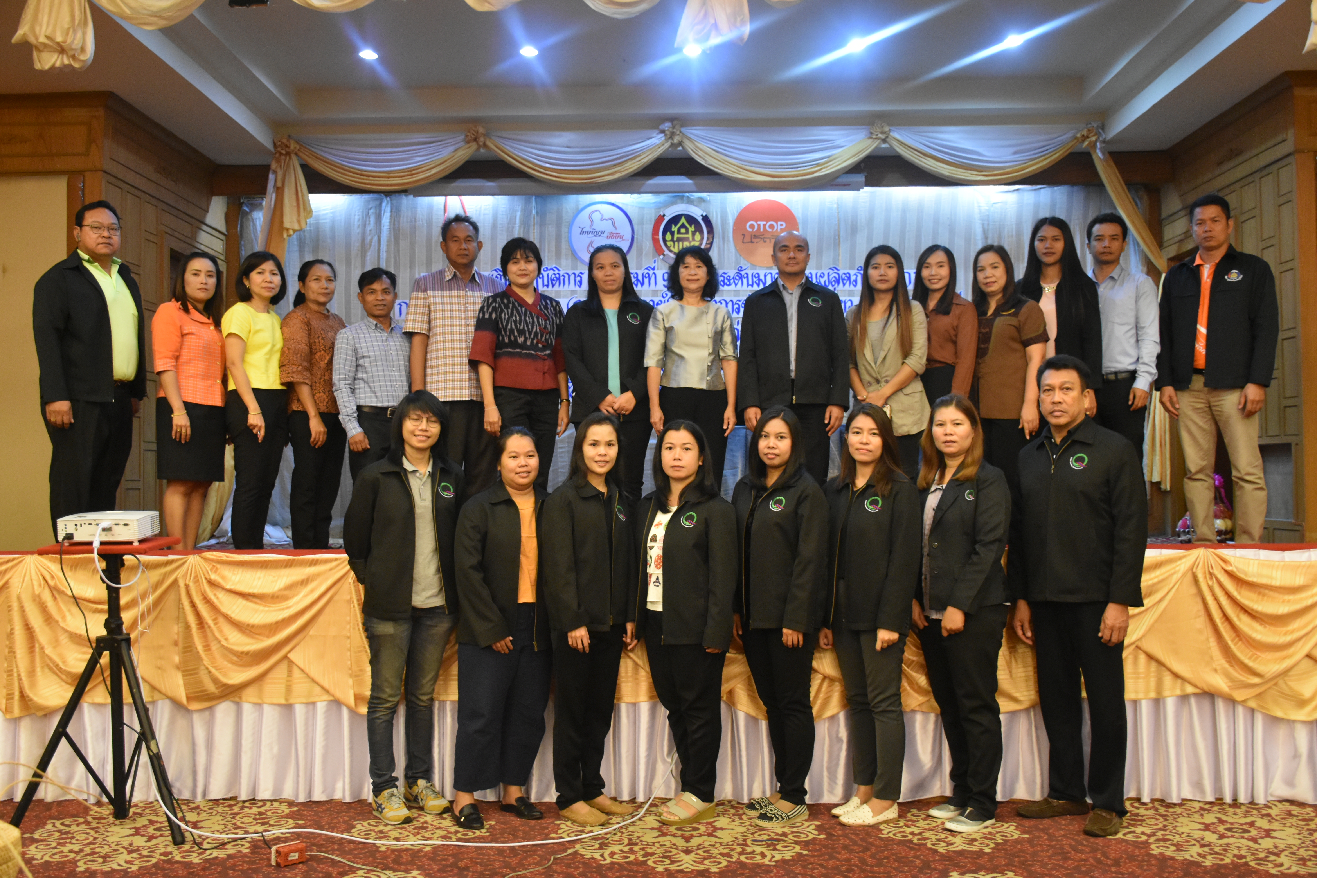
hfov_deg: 55.1
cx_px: 658
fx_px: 1262
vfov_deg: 38.4
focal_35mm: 34
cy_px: 439
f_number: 3.8
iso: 2200
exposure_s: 1/60
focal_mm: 23
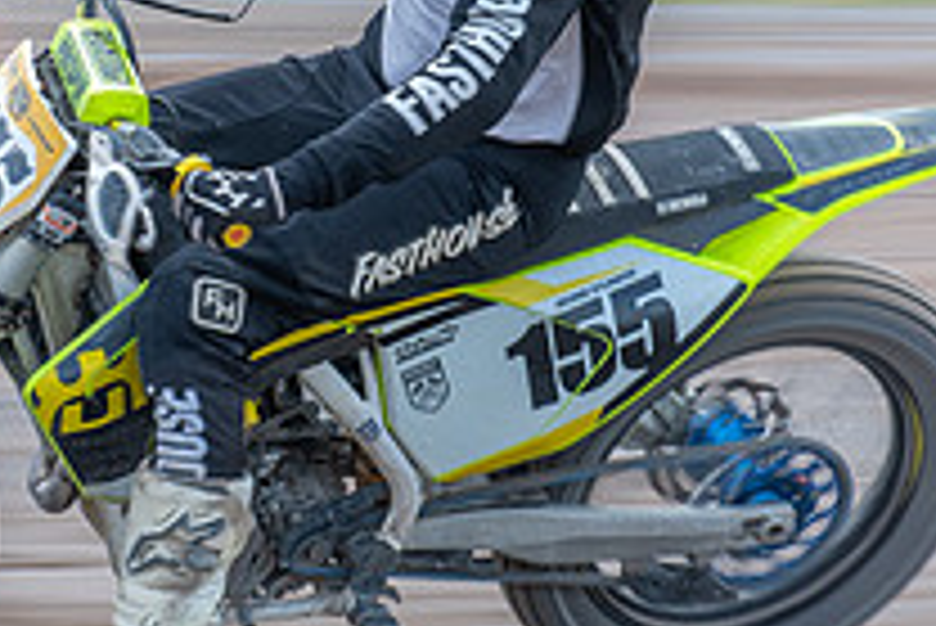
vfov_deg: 4.2
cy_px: 226
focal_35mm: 329
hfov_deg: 6.3
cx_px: 162
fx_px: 8560
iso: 160
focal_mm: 70
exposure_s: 1/160
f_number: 5.6
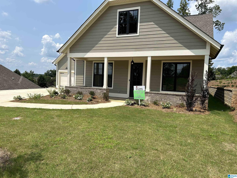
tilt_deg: -1.6
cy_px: 89
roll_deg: -2.3
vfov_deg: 53.1
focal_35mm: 26
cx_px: 118
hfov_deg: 67.3
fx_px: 178
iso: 50
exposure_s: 1/4630
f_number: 1.5
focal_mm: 5.7
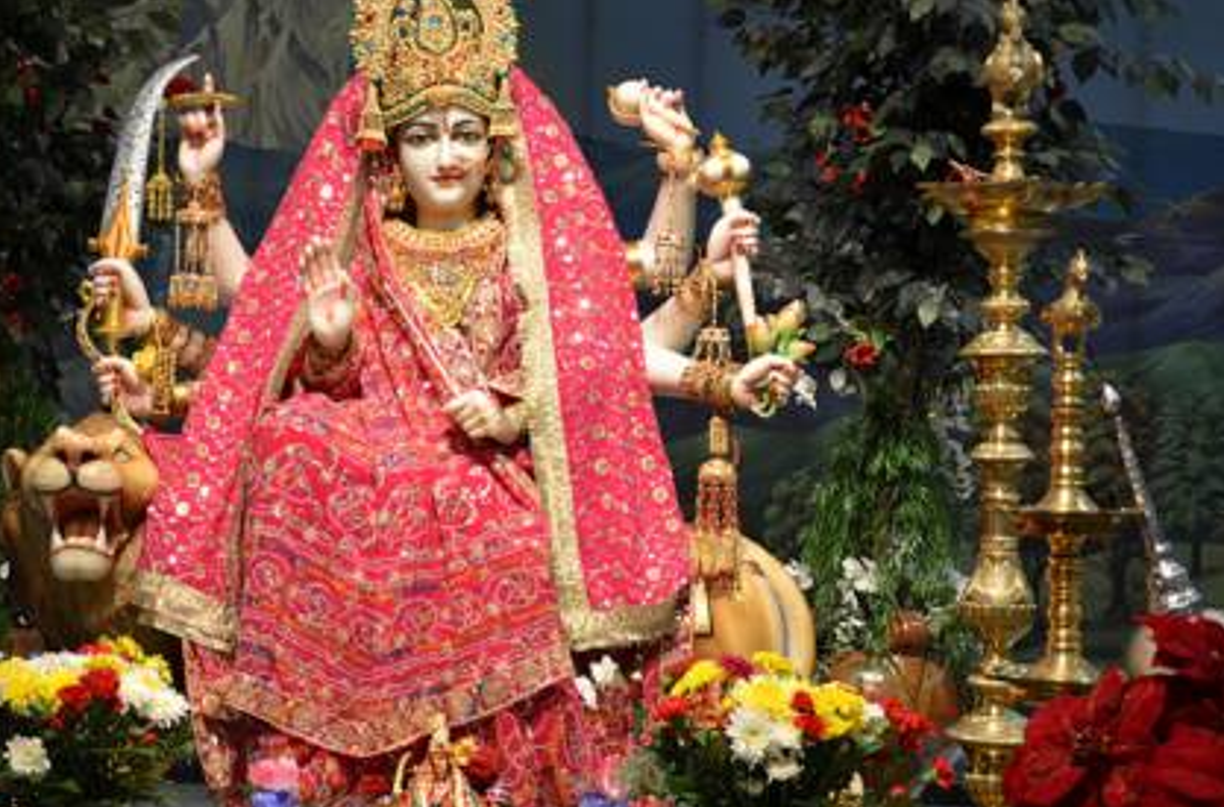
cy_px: 434
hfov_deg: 29.1
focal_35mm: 69
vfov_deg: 19.6
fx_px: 2338
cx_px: 380
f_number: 4.2
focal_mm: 32
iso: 400
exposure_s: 1/25
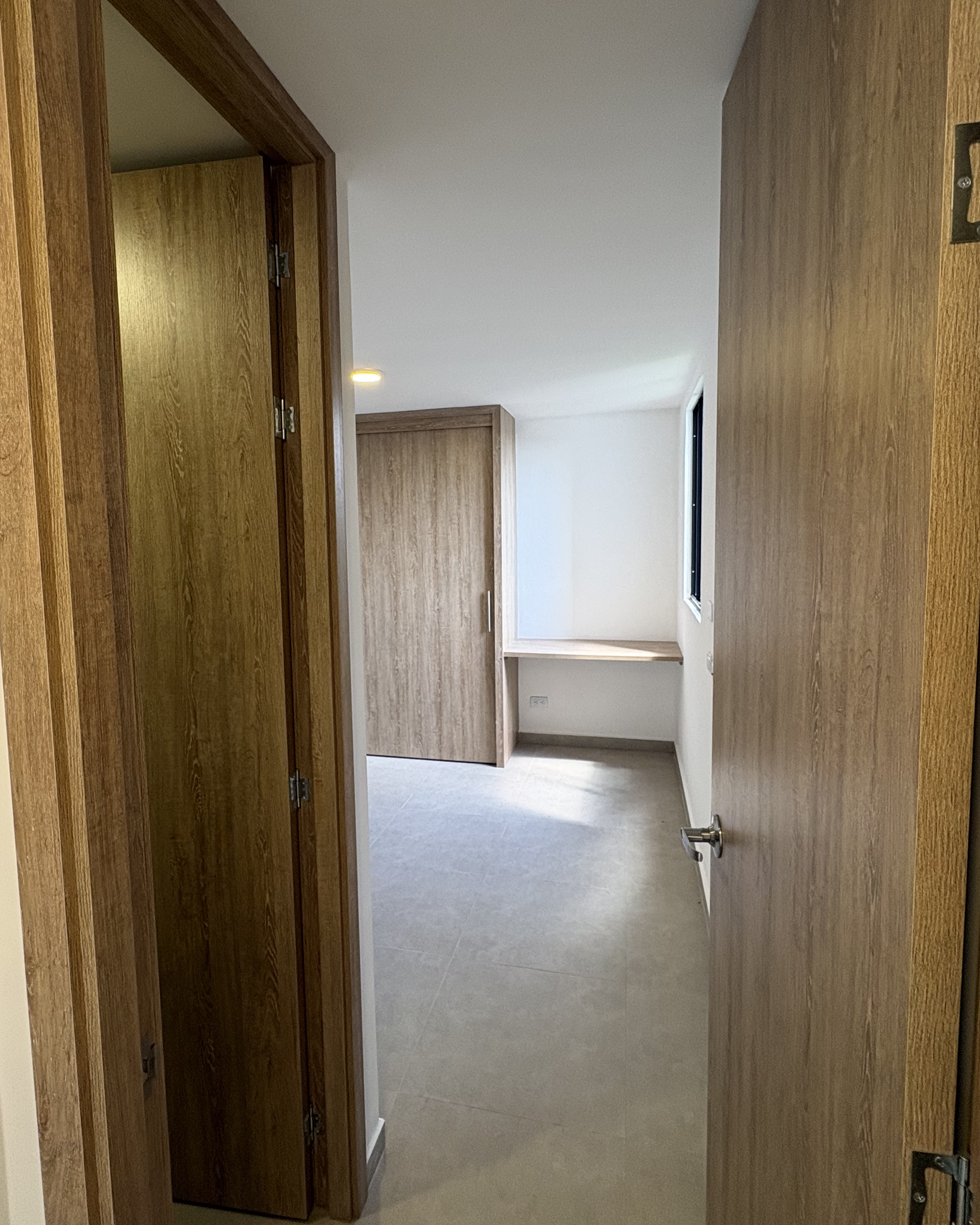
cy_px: 589
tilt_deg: -4.1
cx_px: 445
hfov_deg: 70.7
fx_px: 689
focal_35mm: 19
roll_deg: +1.4
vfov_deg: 83.2
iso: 200
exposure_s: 1/120
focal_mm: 2.22
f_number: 2.2
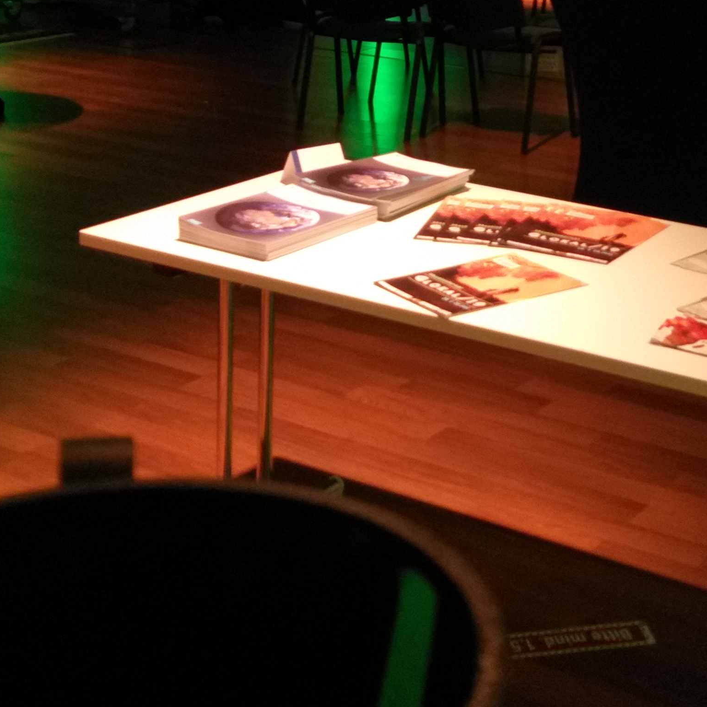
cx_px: 547
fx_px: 1594
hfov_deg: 24.7
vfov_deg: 24.0
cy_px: 16
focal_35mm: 69
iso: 160
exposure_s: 1/33
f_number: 1.7
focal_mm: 3.93
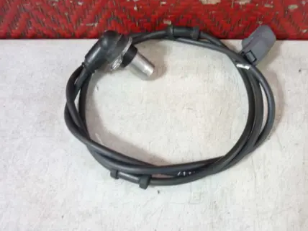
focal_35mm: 37
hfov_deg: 50.1
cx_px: 167
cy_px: 104
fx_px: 329
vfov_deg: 38.6
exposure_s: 1/8
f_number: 2.8
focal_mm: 5.5
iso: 400
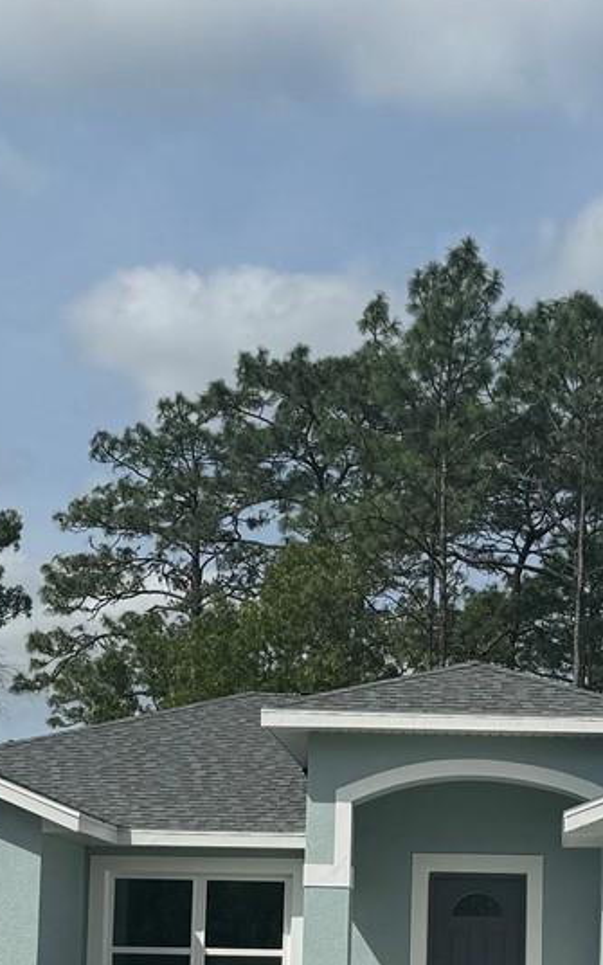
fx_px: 1998
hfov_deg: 17.0
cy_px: 866
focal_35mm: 76
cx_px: 491
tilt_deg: +3.4
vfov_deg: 26.3
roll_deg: -1.3
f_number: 1.78
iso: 80
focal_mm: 6.86
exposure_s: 1/9009
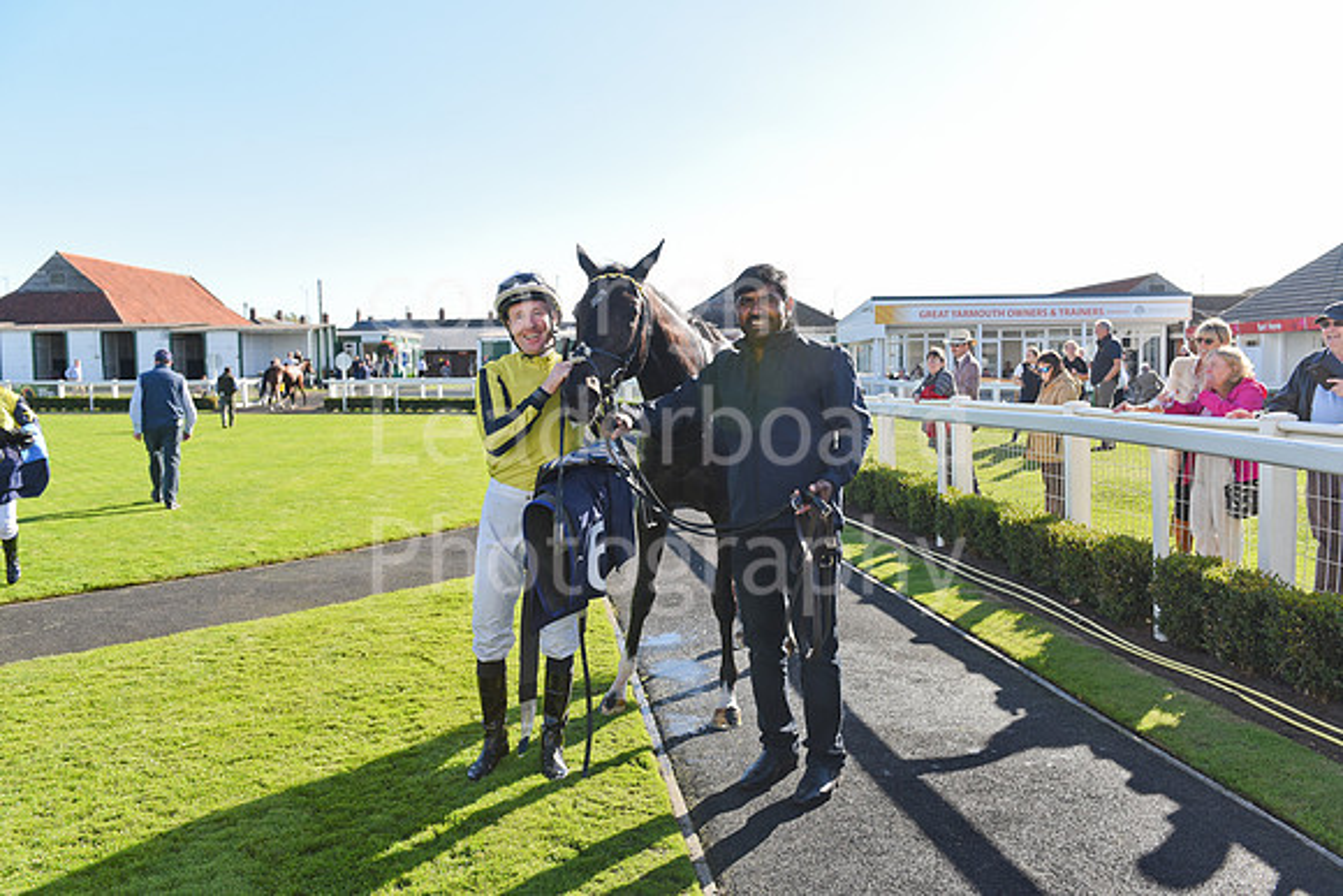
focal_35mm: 29
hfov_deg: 63.6
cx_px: 672
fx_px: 1082
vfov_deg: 45.0
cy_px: 448
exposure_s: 1/800
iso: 400
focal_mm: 29
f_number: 5.6
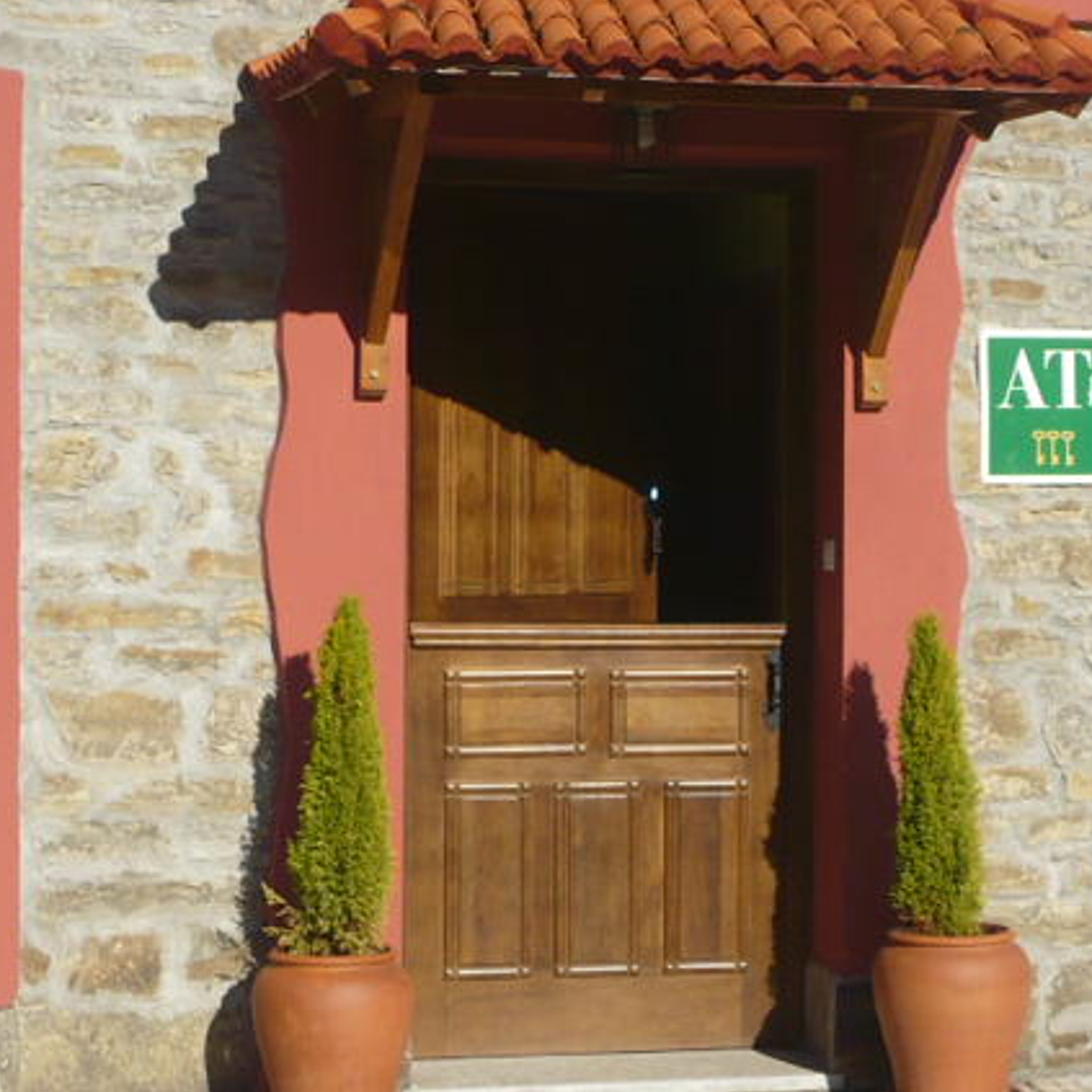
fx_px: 3248
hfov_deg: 19.1
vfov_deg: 19.1
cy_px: 514
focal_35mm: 91
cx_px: 586
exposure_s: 1/200
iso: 100
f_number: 10
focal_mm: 8.3
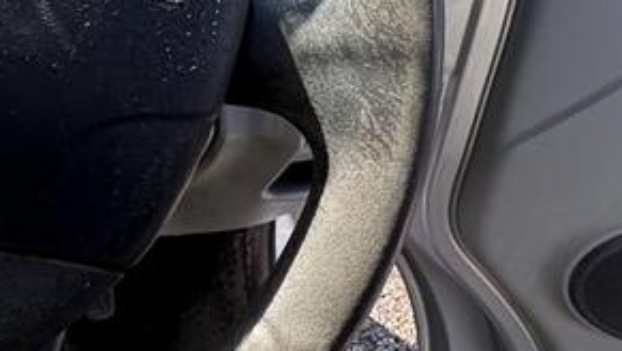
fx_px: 776
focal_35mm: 47
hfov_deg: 38.4
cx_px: -13
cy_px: 32
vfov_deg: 24.7
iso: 64
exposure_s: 1/154
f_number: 2.2
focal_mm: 2.22
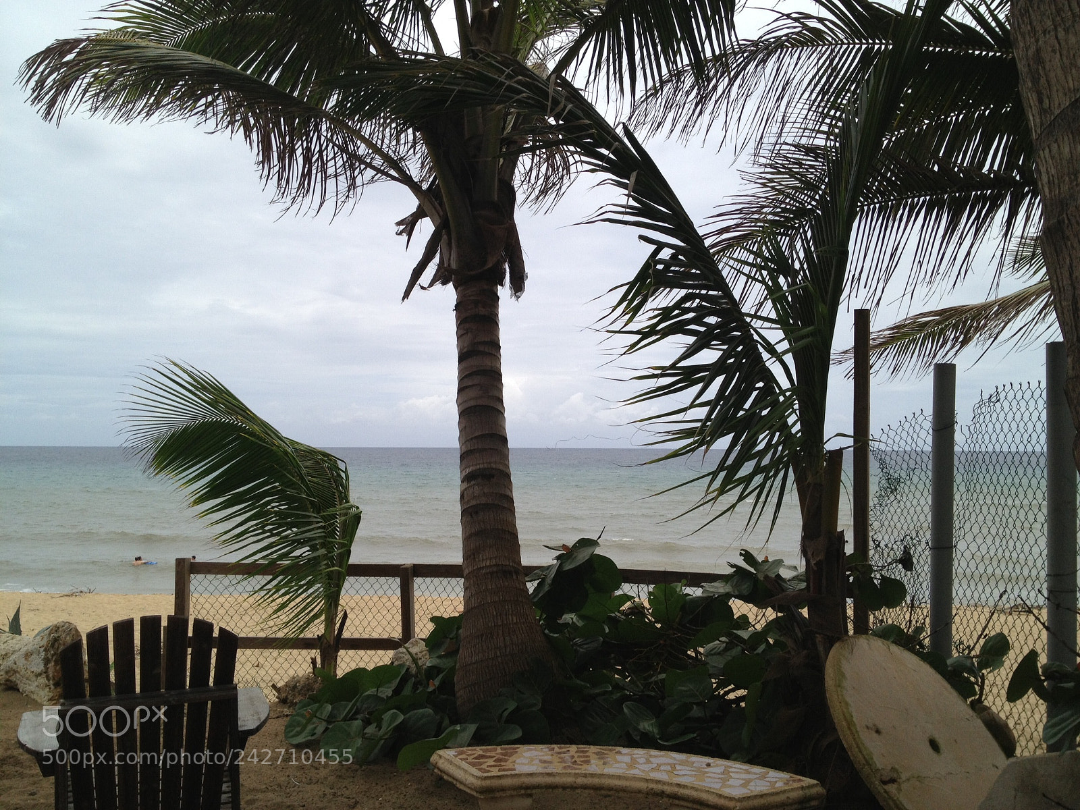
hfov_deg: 52.6
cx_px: 540
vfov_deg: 40.7
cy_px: 405
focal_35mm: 35
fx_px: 1092
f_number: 2.4
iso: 50
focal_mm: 4.28
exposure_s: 1/2632
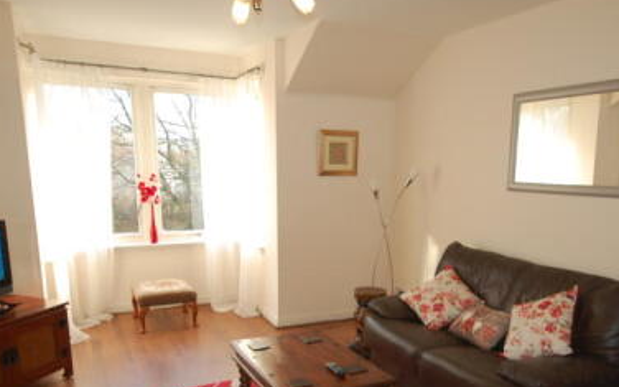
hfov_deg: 59.5
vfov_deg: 38.8
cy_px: 268
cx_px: 342
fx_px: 540
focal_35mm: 32
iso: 400
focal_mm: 12
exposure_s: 1/100
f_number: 4.5
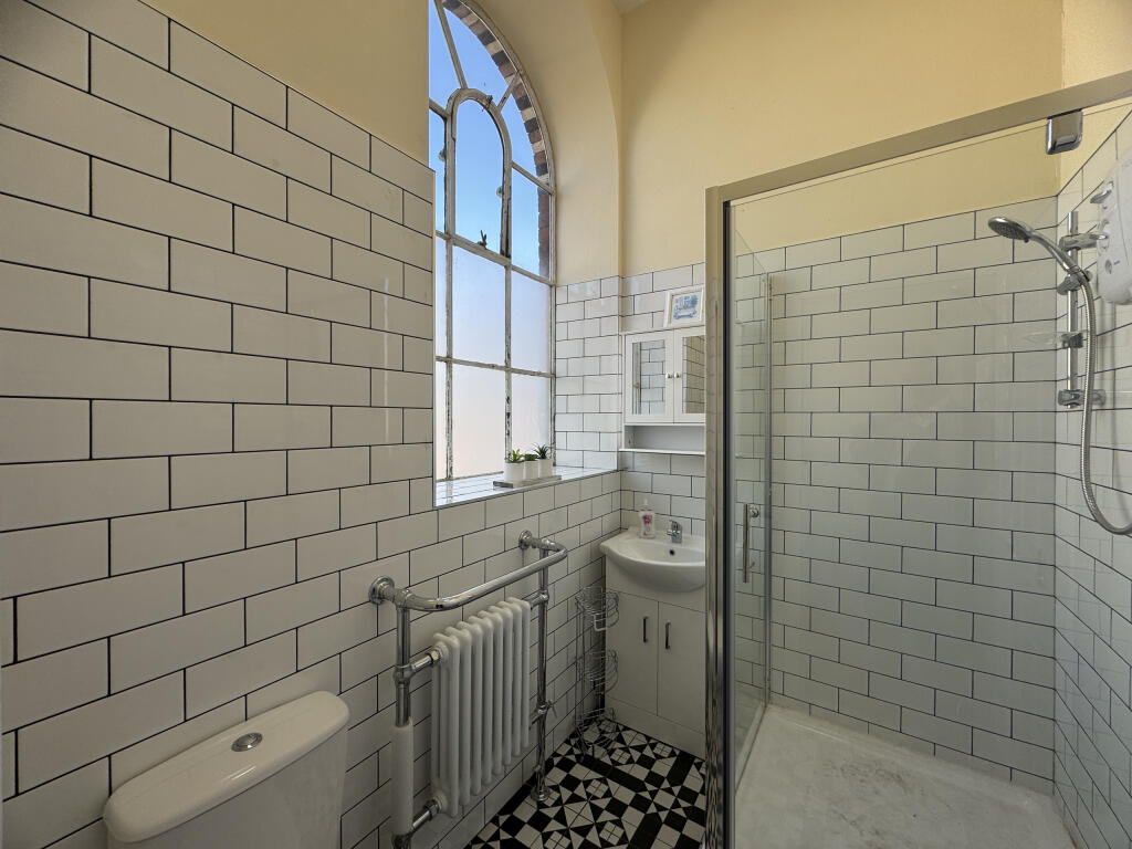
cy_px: 424
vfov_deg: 85.7
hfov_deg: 102.1
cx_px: 566
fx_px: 458
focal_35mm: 14
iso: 40
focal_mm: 2.22
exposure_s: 1/253
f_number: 2.2
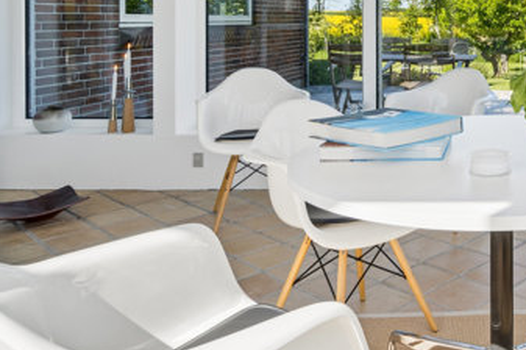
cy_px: 21
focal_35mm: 39
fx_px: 572
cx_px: 524
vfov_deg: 32.0
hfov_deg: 42.7
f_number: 8
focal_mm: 11
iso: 200
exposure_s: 1/400
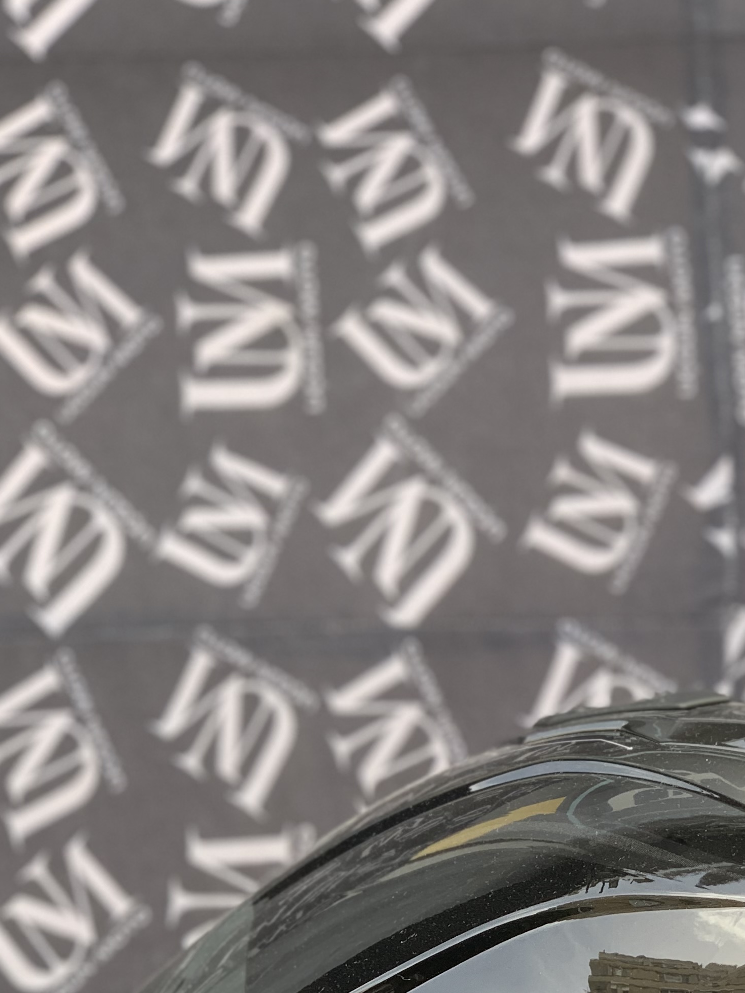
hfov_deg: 13.7
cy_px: 872
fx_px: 3069
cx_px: 649
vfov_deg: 18.1
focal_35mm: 107
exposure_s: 1/122
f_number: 2.4
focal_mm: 6
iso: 25
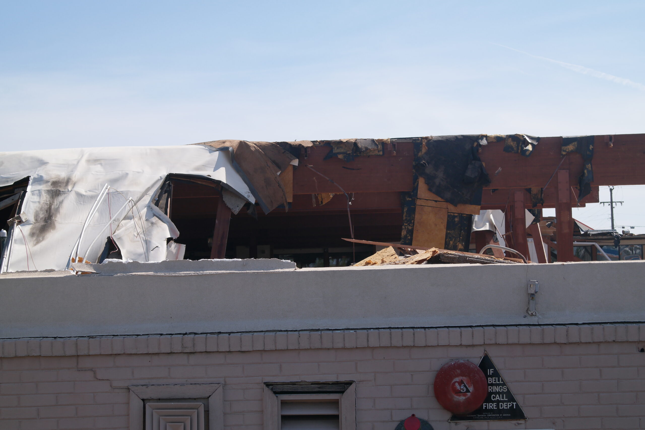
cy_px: 215
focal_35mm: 69
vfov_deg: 19.7
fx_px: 1236
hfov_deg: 29.2
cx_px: 322
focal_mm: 45
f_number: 8
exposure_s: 1/400
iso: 200
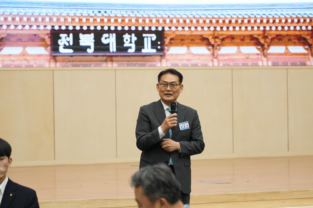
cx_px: 156
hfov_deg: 18.3
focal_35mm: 112
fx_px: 974
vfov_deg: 12.2
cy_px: 104
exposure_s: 1/800
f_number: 2.8
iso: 3200
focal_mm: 75
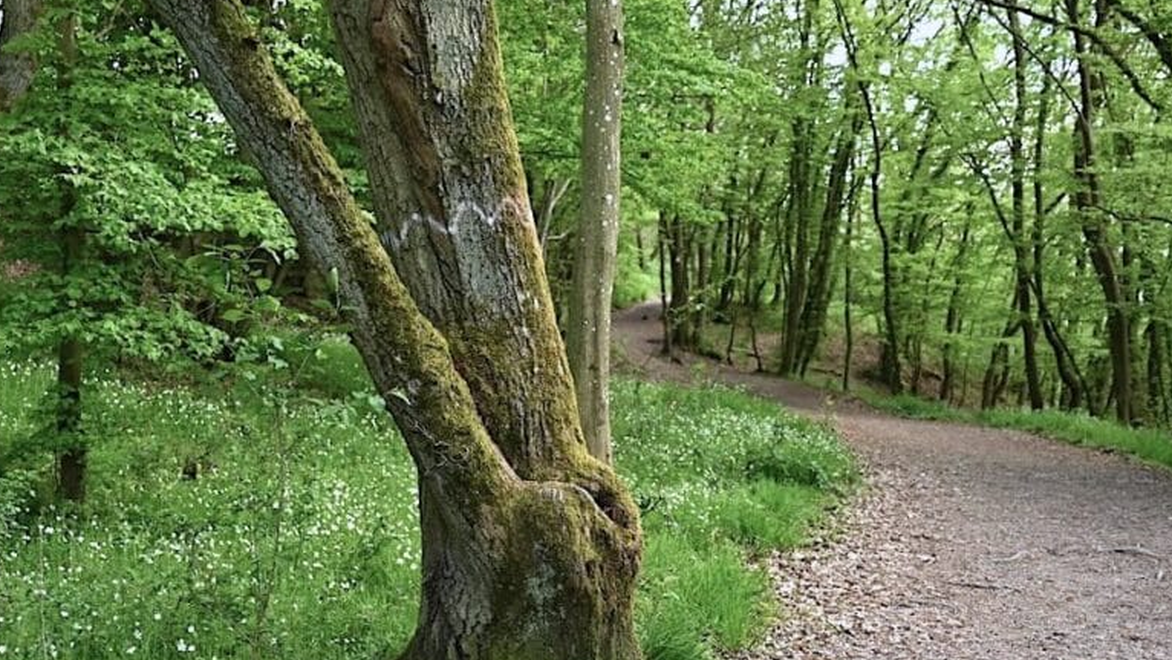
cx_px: 543
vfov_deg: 24.4
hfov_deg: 42.1
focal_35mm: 49
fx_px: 1523
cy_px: 413
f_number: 4
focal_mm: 35
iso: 250
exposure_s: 1/250
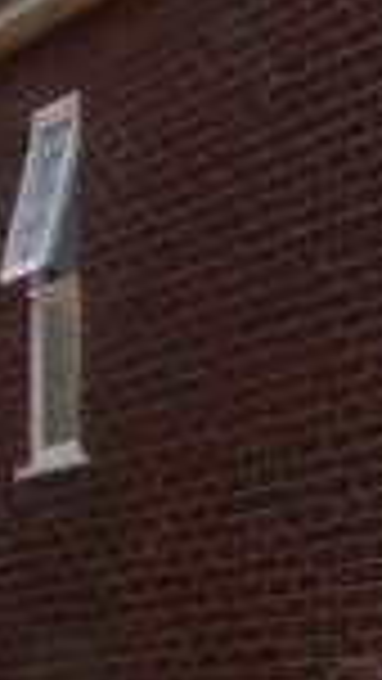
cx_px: -629
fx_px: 3455
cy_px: 986
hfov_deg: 6.0
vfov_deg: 10.8
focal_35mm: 192
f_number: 3.5
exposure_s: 1/800
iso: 100
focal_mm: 4.6
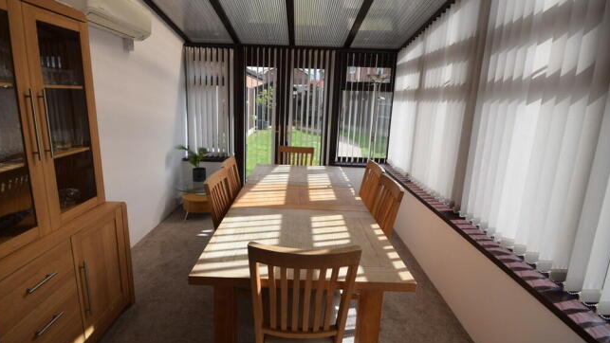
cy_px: 146
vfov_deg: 66.8
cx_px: 301
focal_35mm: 16
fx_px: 259
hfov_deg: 99.4
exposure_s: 1/250
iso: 280
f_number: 8
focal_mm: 10
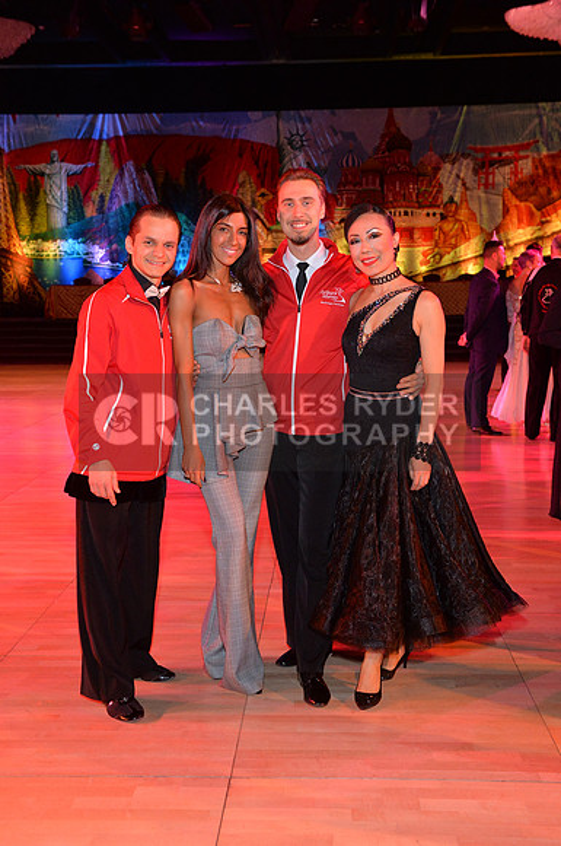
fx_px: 1032
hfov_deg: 30.4
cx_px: 280
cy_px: 423
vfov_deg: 44.6
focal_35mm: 44
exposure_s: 1/250
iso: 2500
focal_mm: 44
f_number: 5.6
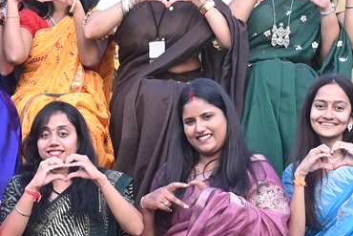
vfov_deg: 4.0
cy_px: 236
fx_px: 3394
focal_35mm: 346
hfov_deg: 6.0
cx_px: 137
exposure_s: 1/160
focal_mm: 50
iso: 400
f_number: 5
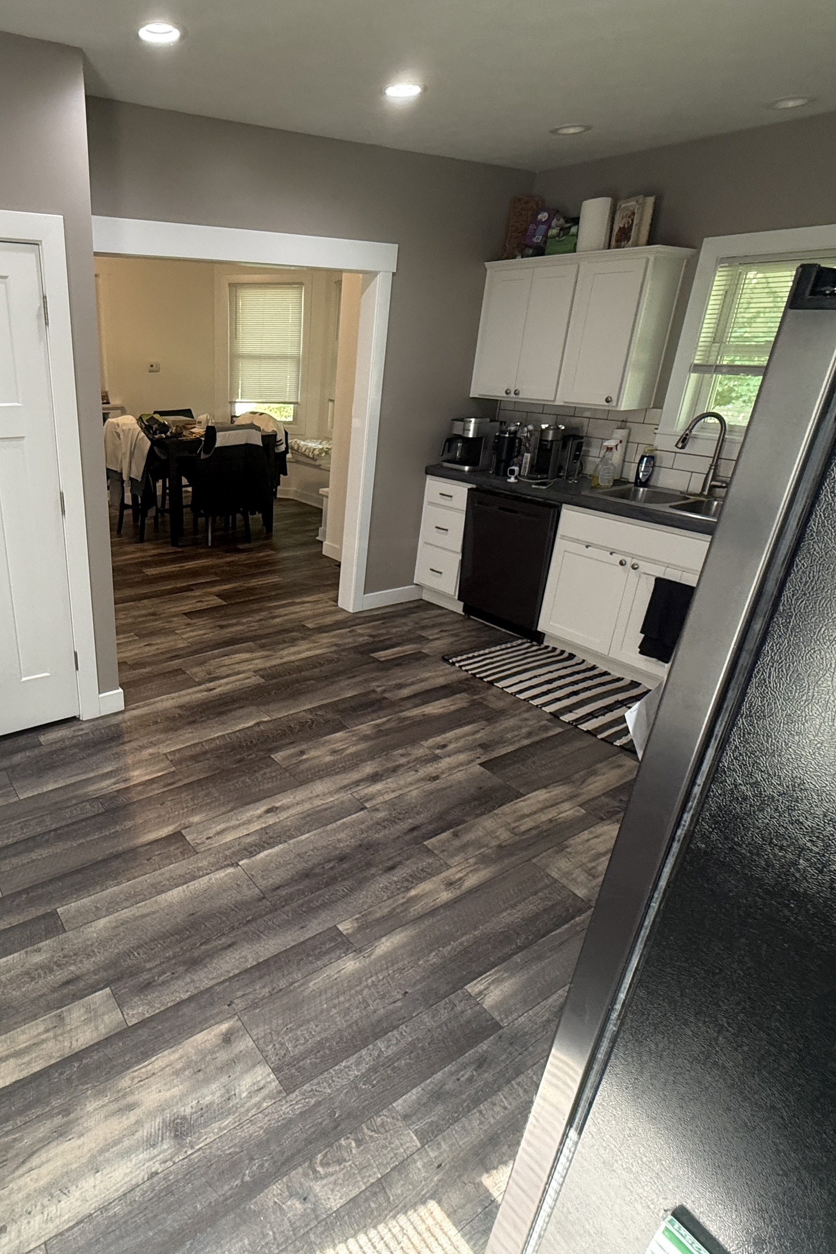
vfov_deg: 84.0
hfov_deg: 59.2
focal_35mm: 20
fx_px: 697
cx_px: 226
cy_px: 631
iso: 250
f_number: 2.2
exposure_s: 1/60
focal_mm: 2.22
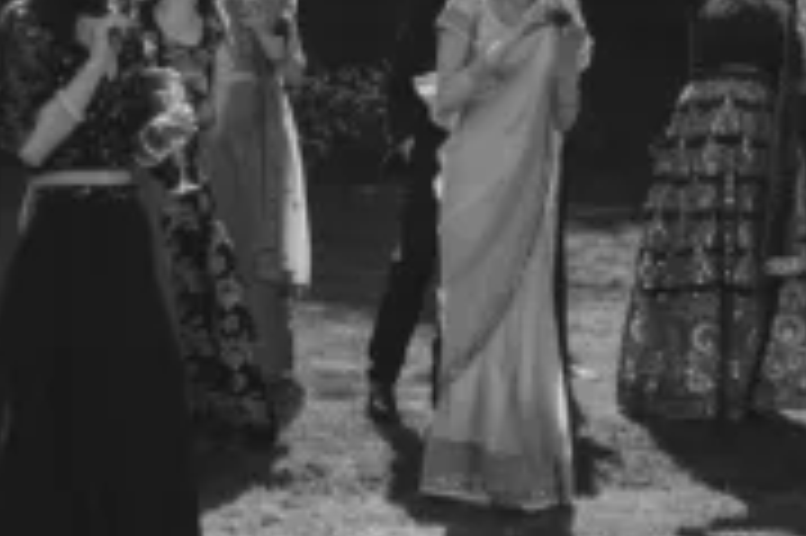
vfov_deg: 11.7
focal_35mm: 117
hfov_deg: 17.5
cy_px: 236
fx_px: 2617
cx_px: 522
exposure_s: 1/5000
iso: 100
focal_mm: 35
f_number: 2.2
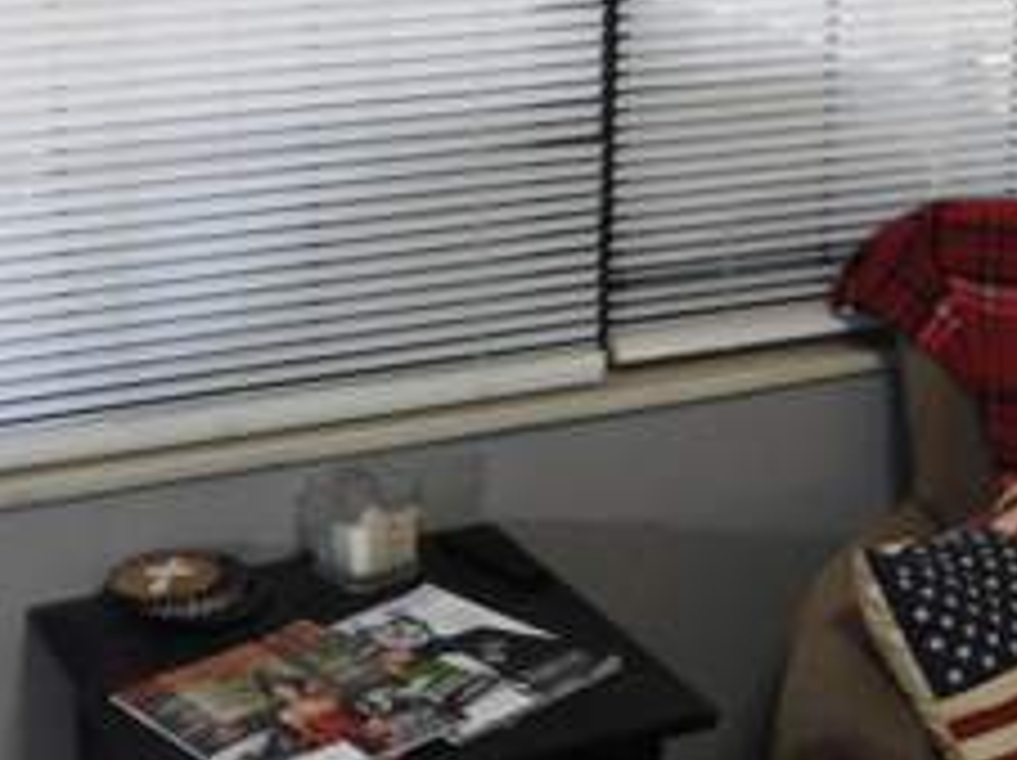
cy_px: 171
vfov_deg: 17.2
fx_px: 2495
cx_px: 680
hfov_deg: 22.9
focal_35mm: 85
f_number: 2.8
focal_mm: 4.3
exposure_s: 1/30
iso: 250
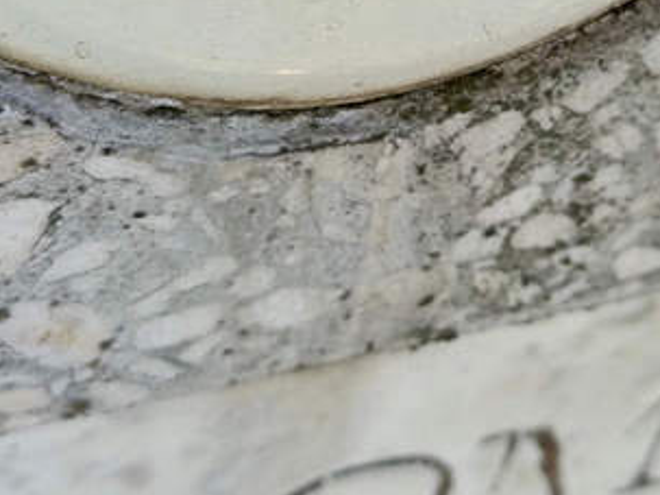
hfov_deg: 29.1
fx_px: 1258
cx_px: 468
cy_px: 102
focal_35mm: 66
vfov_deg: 22.0
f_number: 1.69
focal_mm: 4.76
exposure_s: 1/100
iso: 216
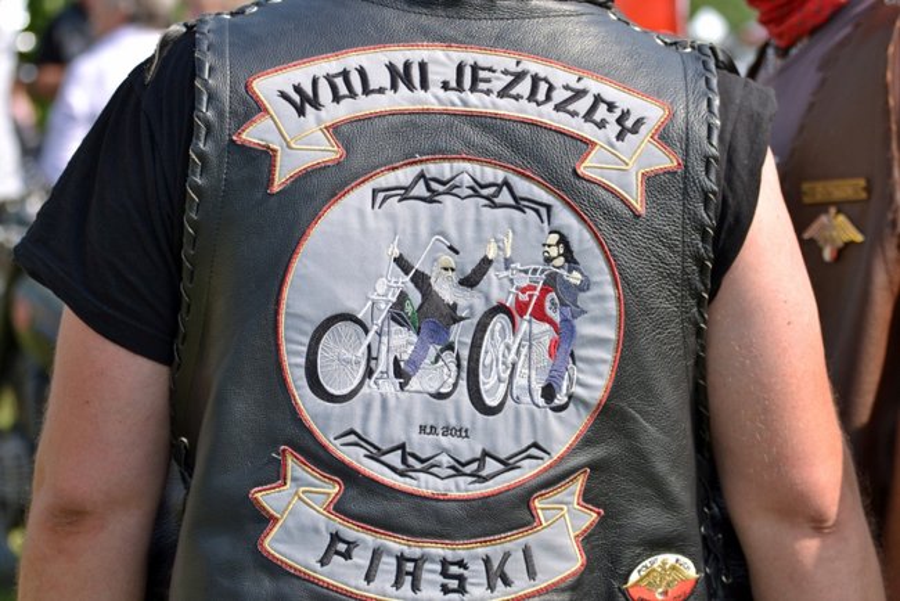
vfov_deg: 13.1
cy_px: 300
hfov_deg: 19.4
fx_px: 2626
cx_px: 450
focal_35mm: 105
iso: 100
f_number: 4
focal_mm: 70
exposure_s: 1/400
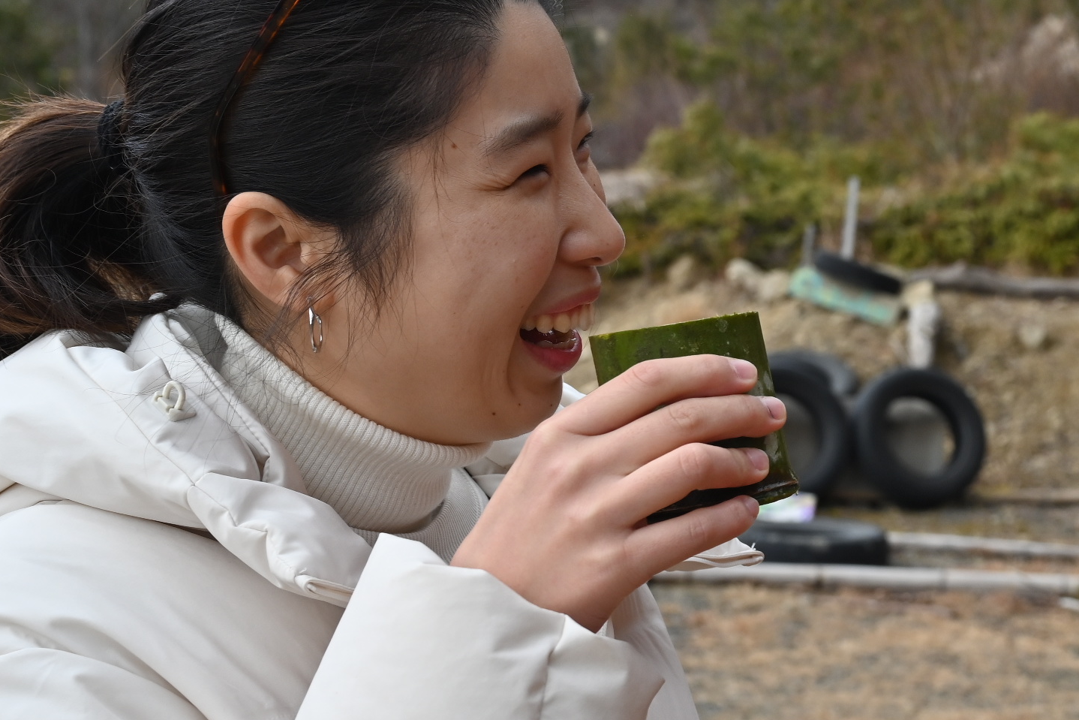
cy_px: 474
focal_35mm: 89
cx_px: 1163
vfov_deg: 15.3
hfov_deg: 21.8
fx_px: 2668
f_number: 5.6
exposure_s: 1/250
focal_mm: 31
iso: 140
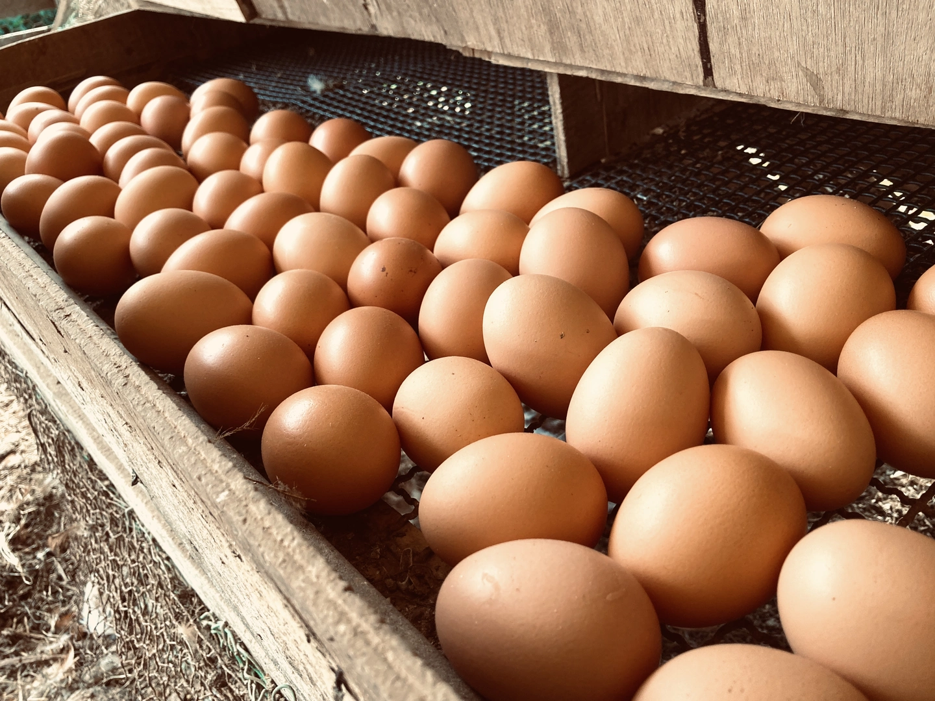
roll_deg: +5.5
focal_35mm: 28
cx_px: 468
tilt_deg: -31.9
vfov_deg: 49.7
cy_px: 350
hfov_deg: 63.4
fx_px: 756
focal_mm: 3.99
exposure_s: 1/73
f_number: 1.8
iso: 80
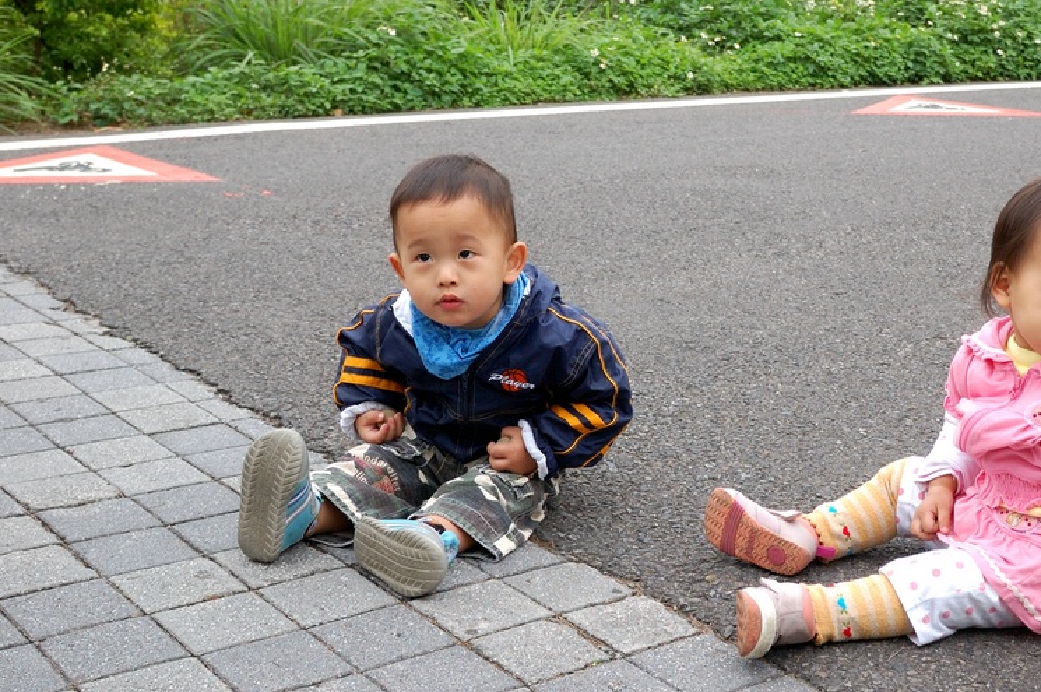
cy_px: 317
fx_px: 1609
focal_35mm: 56
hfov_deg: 35.5
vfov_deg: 24.3
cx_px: 700
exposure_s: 1/125
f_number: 5.6
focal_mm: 27
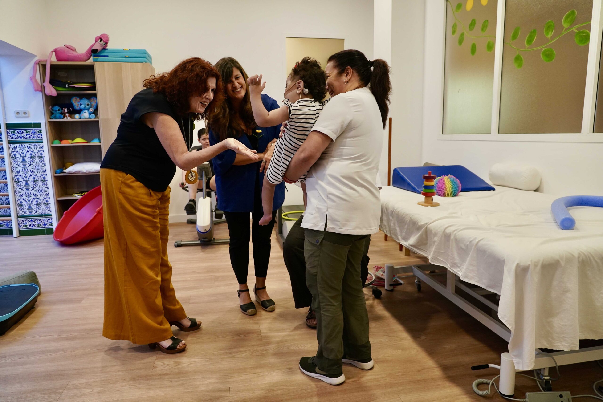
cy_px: 201
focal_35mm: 24
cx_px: 302
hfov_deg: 73.7
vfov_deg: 53.1
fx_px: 402
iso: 2500
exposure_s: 1/125
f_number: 4.5
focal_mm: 24
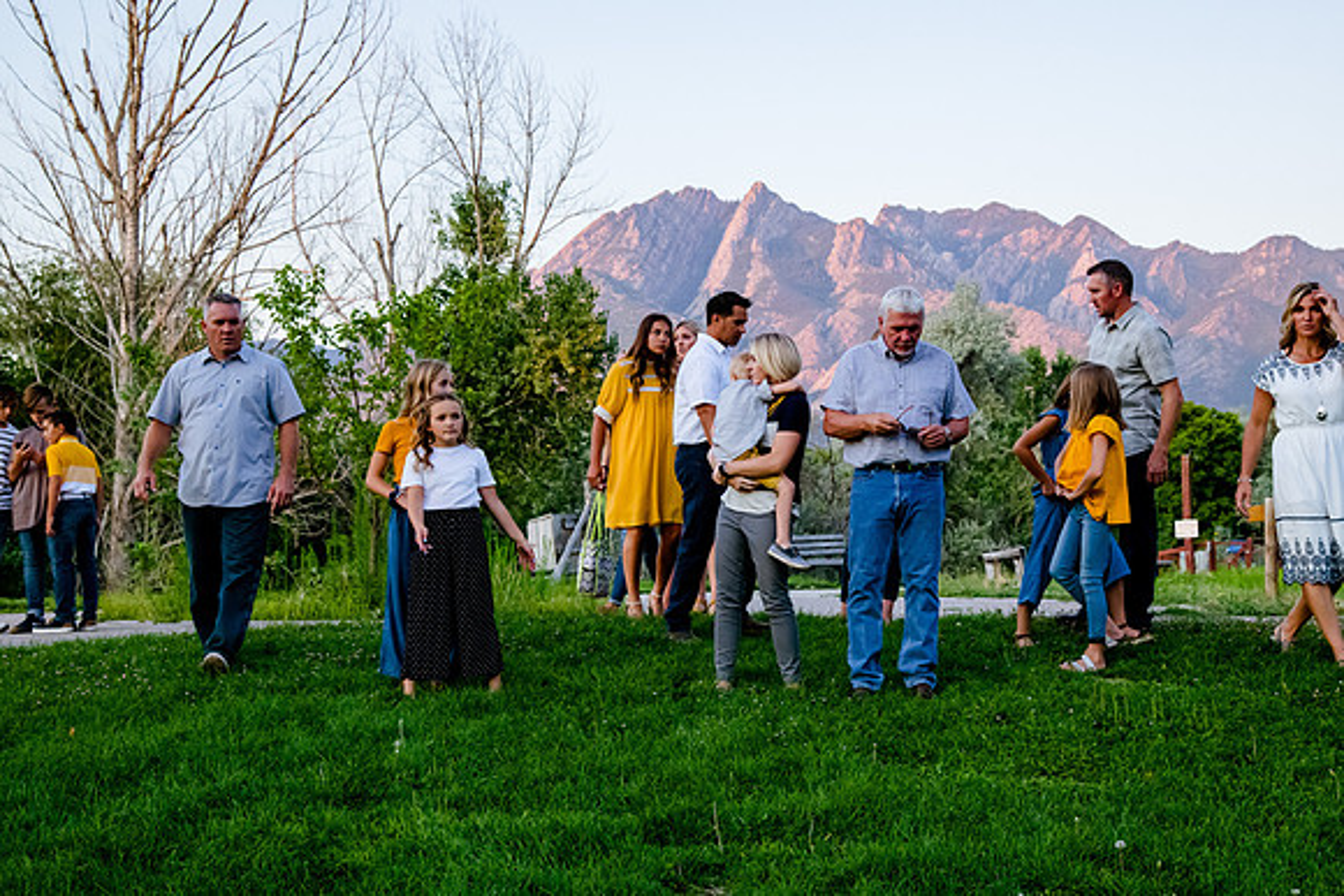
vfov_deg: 23.0
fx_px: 2200
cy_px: 396
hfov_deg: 33.9
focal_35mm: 59
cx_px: 745
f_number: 7.1
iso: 2500
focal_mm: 52
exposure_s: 1/250
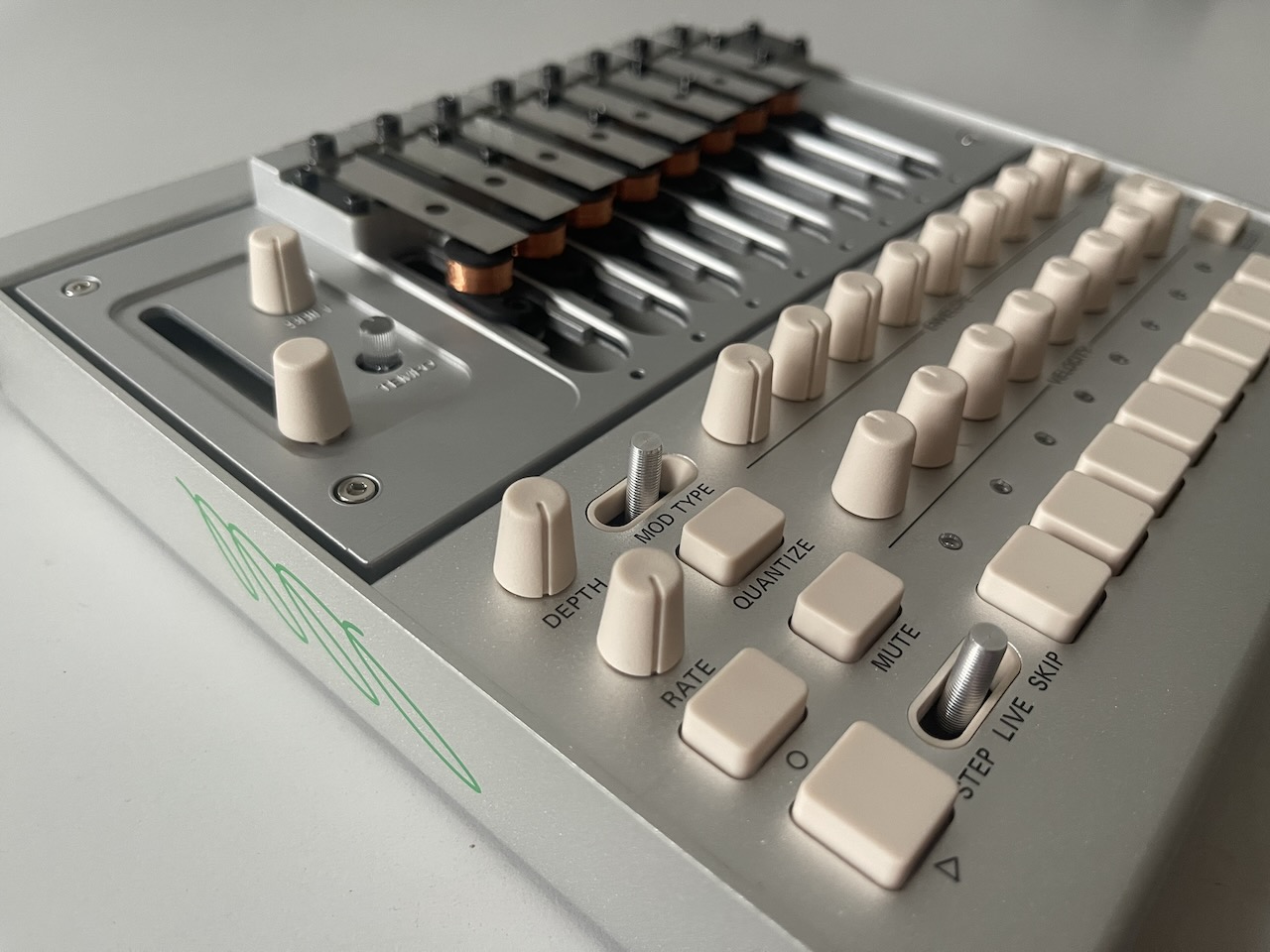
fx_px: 917
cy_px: 476
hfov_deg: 69.4
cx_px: 635
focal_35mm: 25
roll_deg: -4.8
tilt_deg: -41.3
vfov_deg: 54.9
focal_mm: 5.1
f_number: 1.6
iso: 320
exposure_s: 1/60
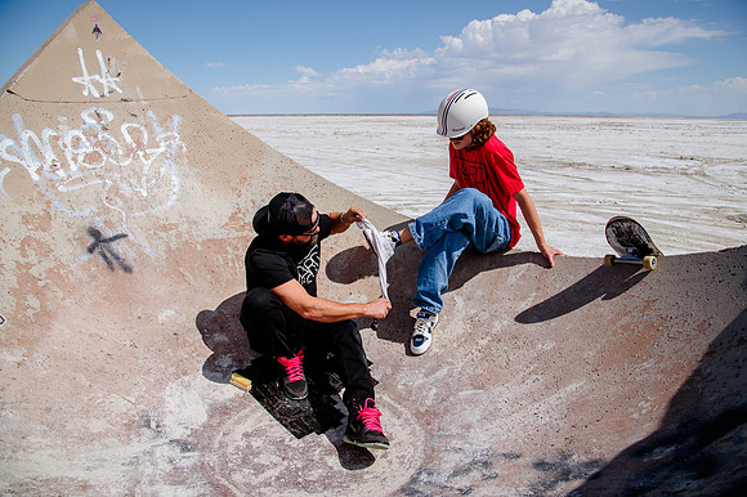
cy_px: 249
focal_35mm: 25
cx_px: 382
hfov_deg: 71.7
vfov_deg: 51.4
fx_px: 517
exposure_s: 1/1250
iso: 160
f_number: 6.3
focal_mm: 24
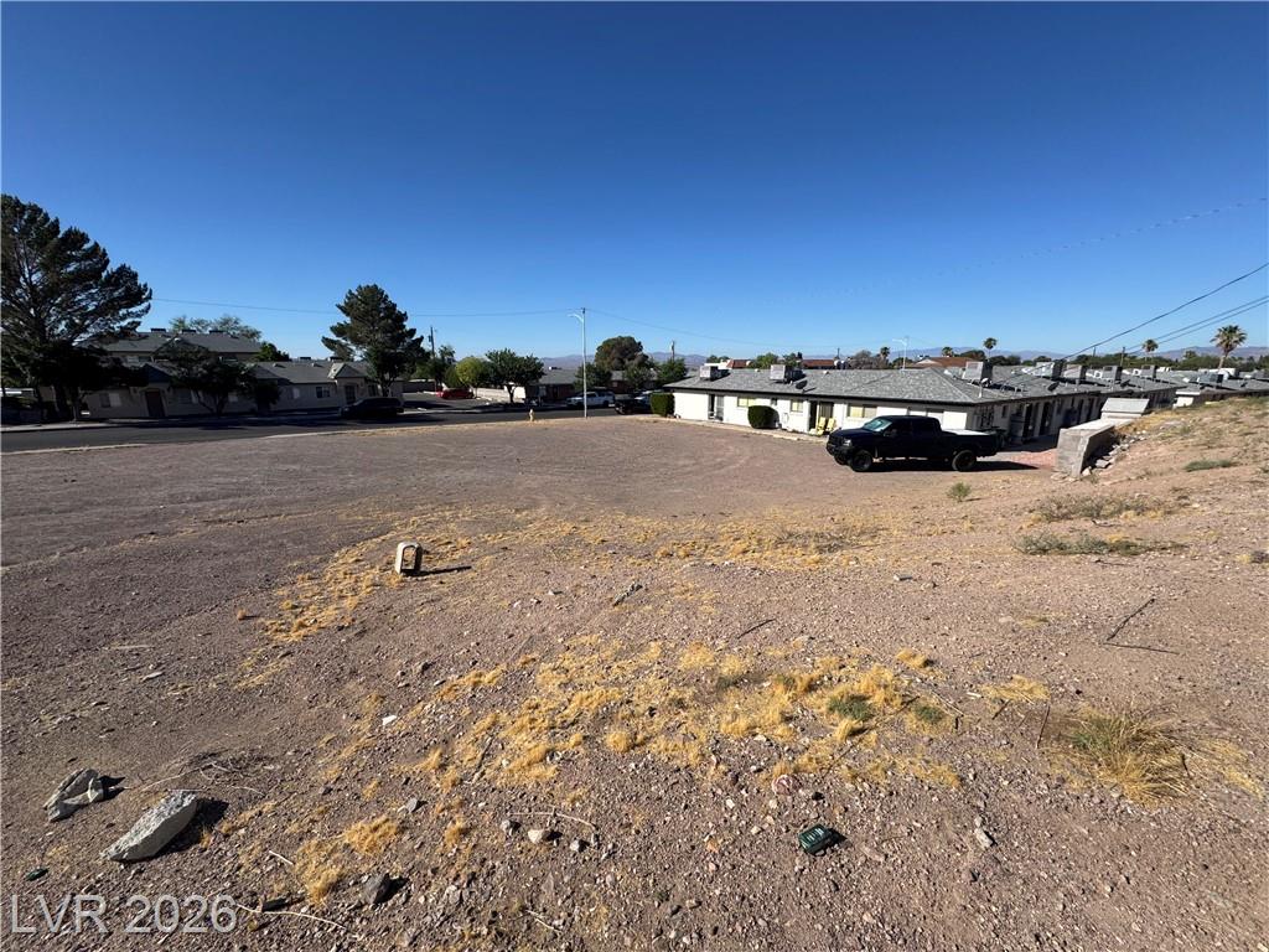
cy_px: 476
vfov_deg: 85.7
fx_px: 513
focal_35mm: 14
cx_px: 634
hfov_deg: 102.1
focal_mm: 2.22
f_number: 2.2
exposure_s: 1/2674
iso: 50
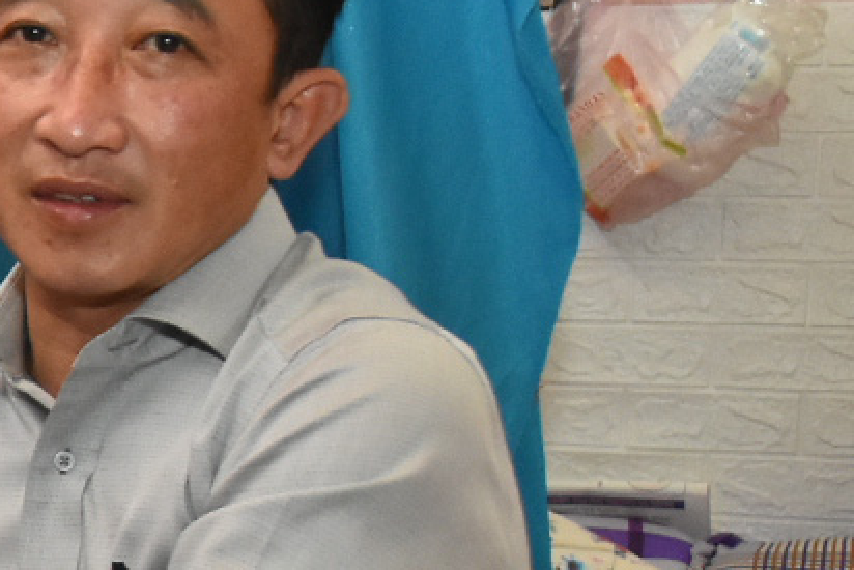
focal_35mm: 118
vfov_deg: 11.5
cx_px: -634
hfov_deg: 15.2
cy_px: 578
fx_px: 2800
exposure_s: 1/200
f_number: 3.5
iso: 2500
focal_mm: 20
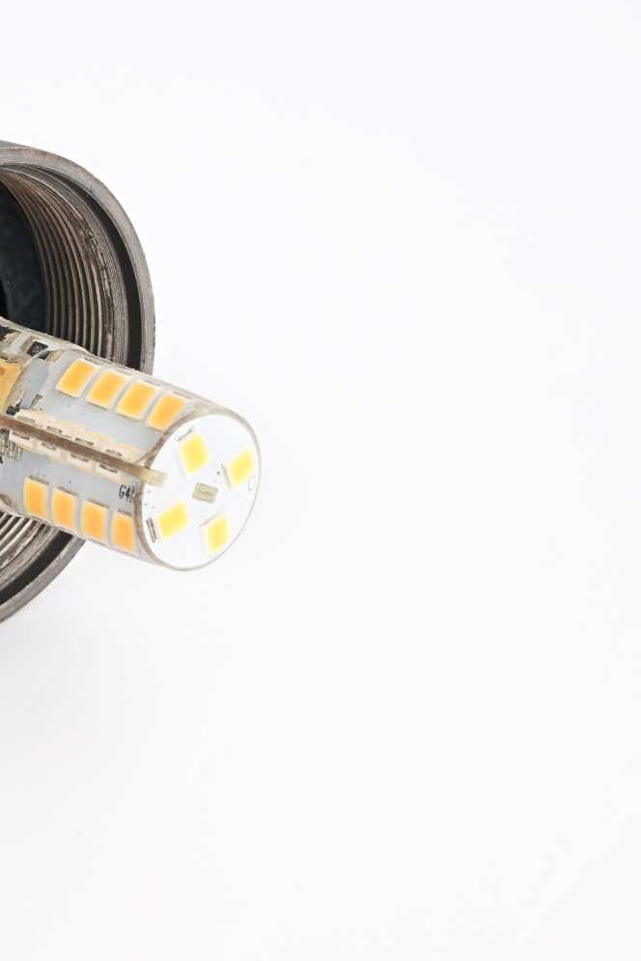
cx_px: -116
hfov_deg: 10.0
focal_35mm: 135
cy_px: 390
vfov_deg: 15.2
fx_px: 3605
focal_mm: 70
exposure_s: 1/100
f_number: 20
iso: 125
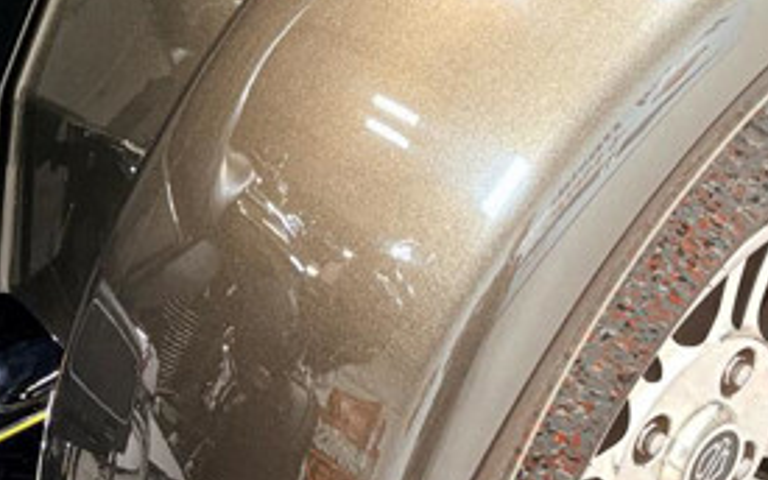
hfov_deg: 19.4
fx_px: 2240
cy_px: -220
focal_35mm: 107
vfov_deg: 11.8
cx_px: 216
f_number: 1.6
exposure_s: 1/60
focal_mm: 5.96
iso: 100
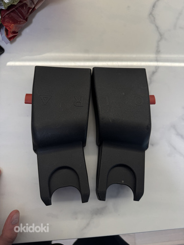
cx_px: 92
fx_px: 170
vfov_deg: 71.6
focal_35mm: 24
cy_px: 122
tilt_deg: -80.5
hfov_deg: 56.8
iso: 125
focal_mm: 6.76
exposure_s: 1/121
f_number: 1.78
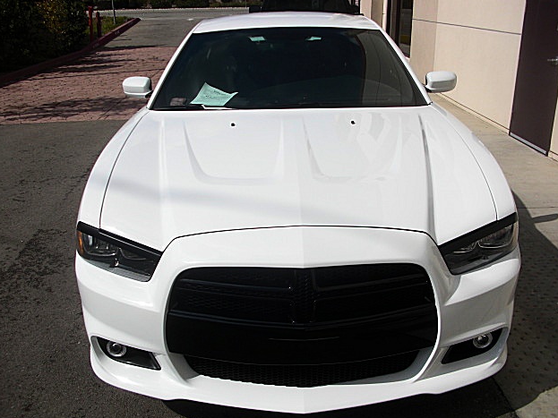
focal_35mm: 37
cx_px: 282
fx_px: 596
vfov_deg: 38.7
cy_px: 208
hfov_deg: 50.1
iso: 50
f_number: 7.9
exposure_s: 1/400
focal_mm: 6.3
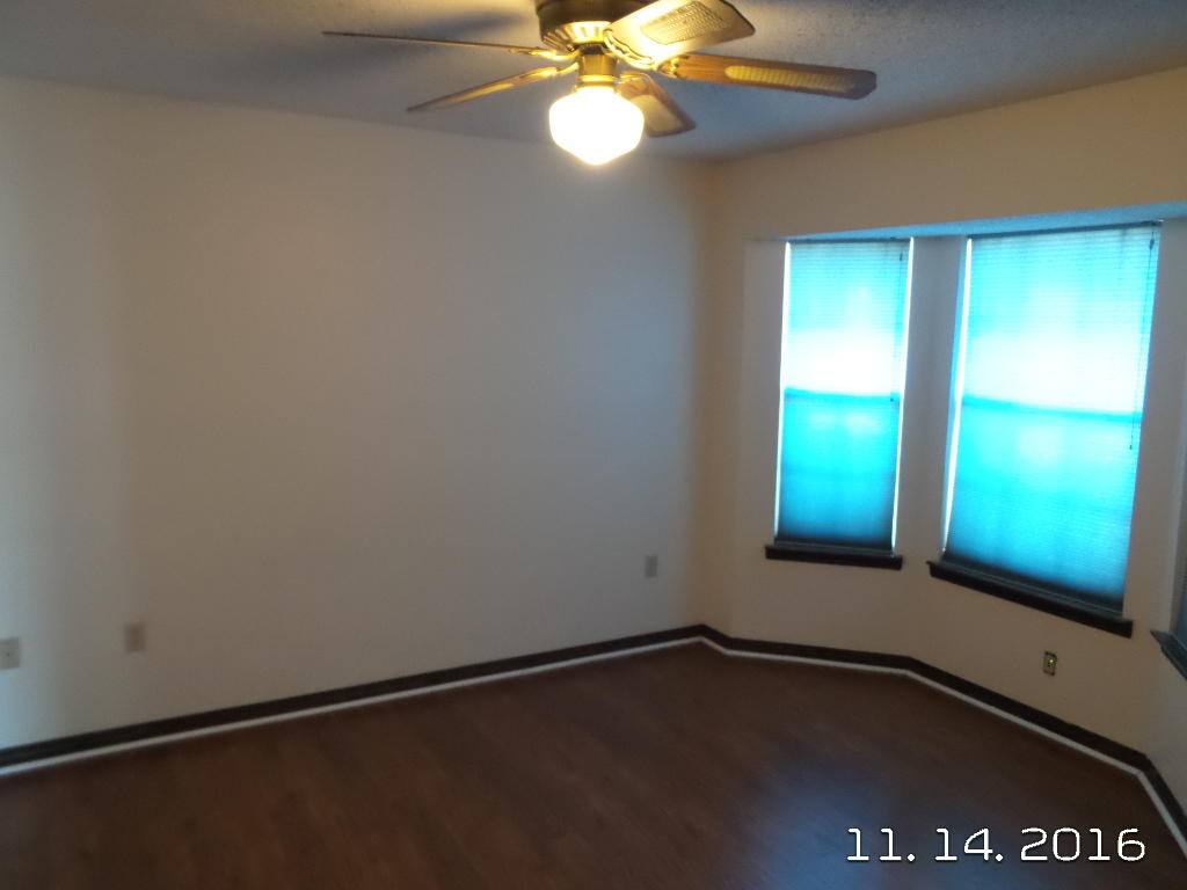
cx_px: 594
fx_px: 960
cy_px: 445
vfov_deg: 49.7
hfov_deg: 63.4
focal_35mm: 28
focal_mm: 5
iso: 800
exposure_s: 1/15
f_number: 2.9
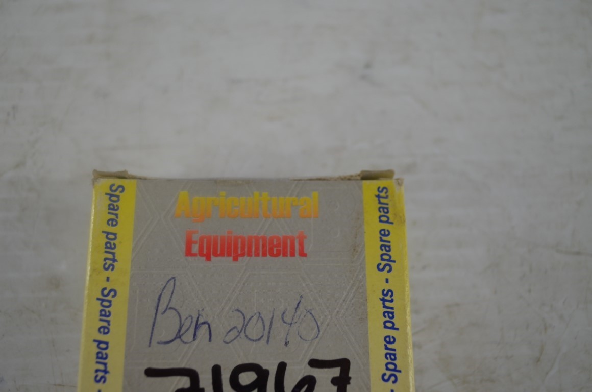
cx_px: 296
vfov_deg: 30.7
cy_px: 196
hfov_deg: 45.0
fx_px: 714
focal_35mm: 44
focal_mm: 29
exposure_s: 1/60
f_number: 4.5
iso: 400
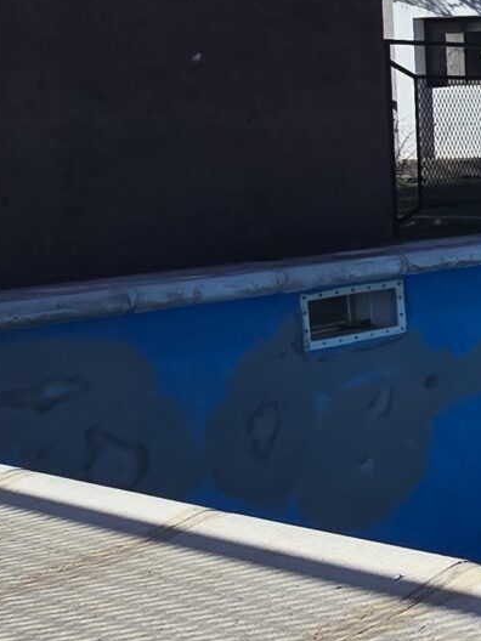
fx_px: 1167
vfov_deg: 30.3
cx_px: 1041
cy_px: 177
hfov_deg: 16.1
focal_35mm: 63
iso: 50
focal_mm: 2.2
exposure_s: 1/2993
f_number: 2.2
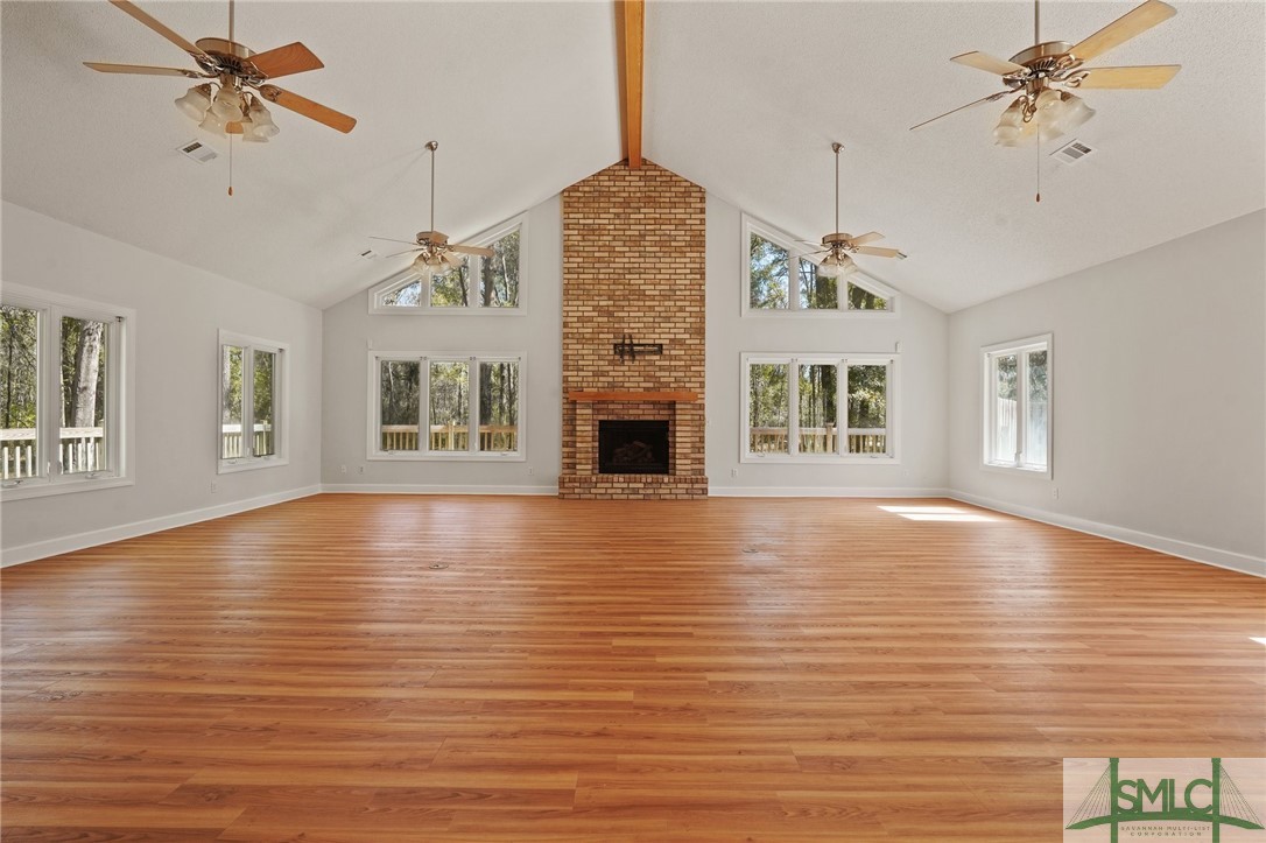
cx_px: 633
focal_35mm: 16
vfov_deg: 72.0
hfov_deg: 95.0
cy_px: 422
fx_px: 580
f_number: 9
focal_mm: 16.5
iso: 320
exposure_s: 1/13
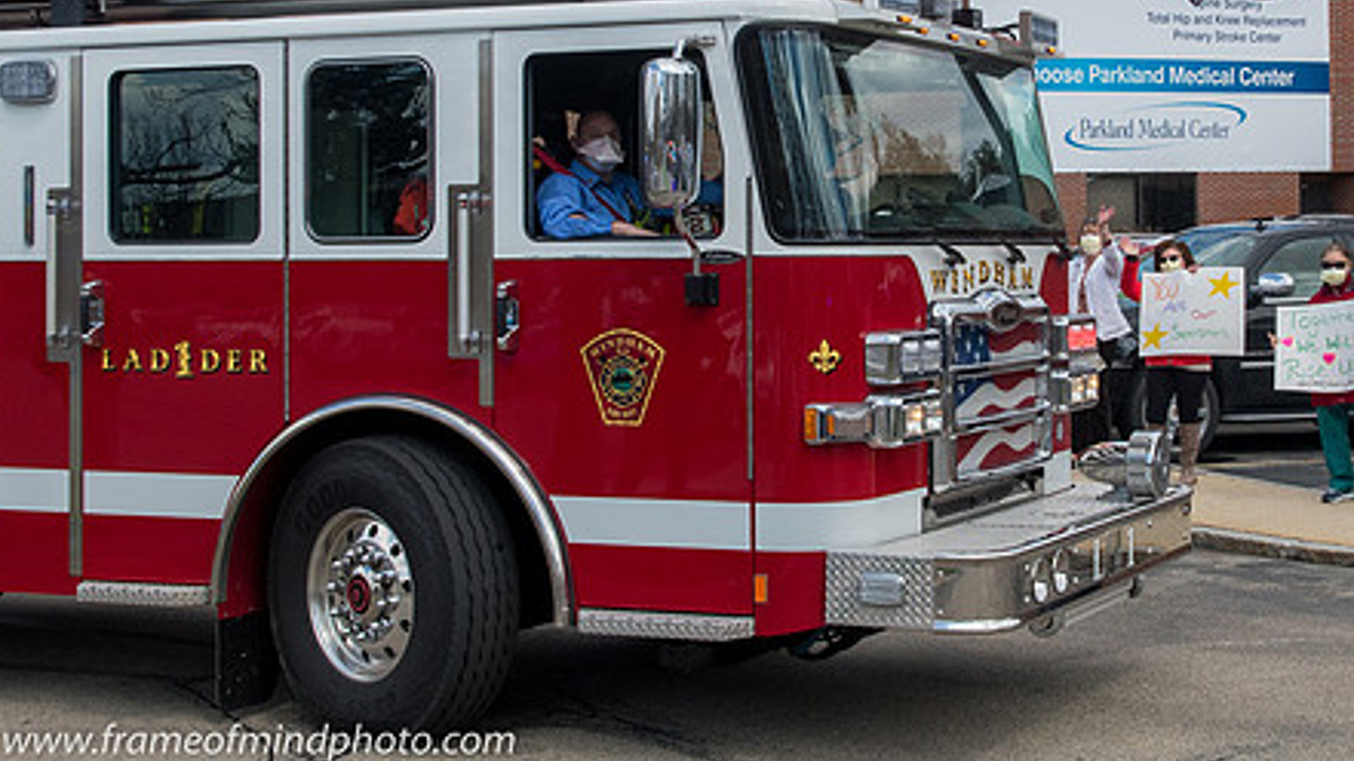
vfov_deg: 17.4
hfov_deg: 30.3
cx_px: 916
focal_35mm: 69
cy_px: 178
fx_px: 2477
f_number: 5.6
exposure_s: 1/2500
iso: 500
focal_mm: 24
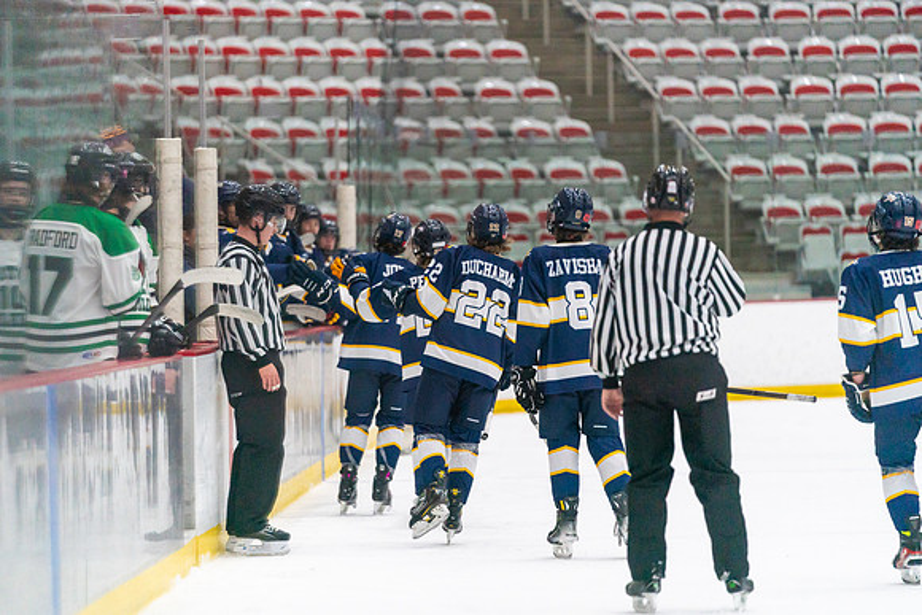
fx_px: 5123
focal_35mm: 200
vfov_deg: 6.9
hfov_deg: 10.3
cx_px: 461
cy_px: 308
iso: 3200
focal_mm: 200
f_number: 2.8
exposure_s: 1/1250
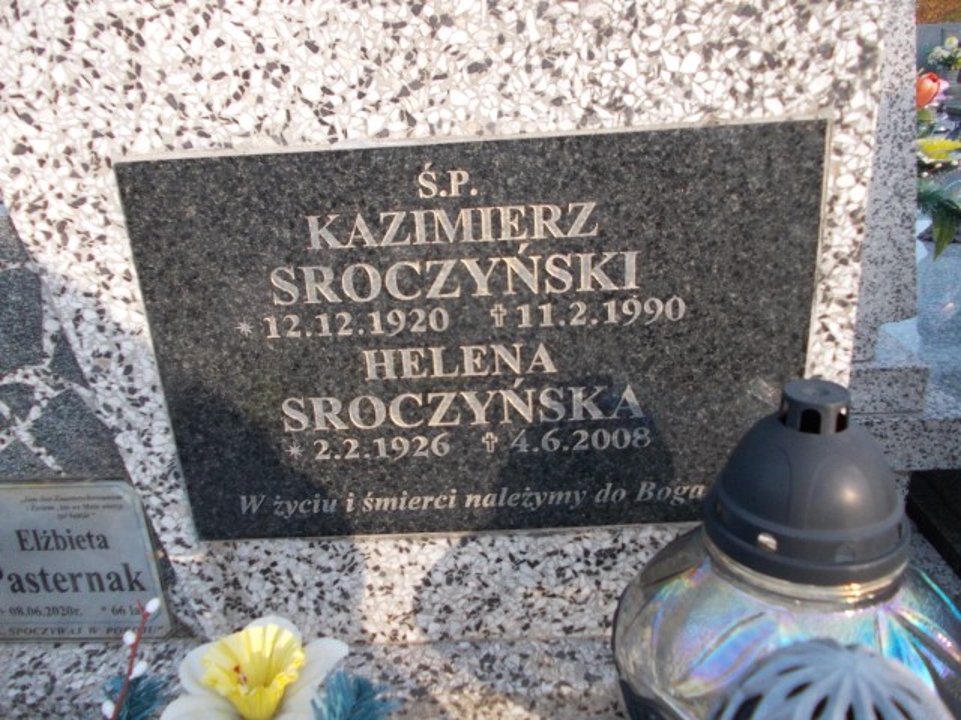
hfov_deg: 63.4
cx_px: 480
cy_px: 360
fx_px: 777
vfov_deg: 49.7
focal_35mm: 28
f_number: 2.7
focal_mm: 4
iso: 125
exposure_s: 1/250
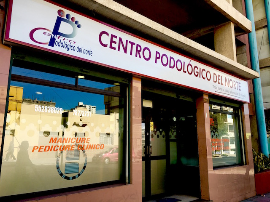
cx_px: 135
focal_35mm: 29
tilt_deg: +10.4
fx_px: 226
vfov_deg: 48.2
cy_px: 101
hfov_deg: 61.7
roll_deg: -0.1
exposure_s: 1/323
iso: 25
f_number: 2.2
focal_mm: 4.15
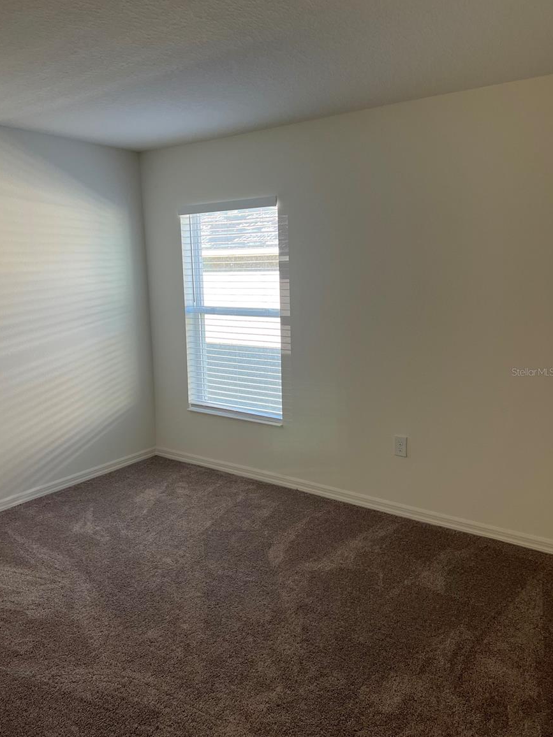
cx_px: 270
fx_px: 575
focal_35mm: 27
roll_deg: +0.3
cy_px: 372
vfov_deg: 65.3
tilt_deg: -9.1
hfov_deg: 51.3
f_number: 1.5
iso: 100
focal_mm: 5.7
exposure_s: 1/120
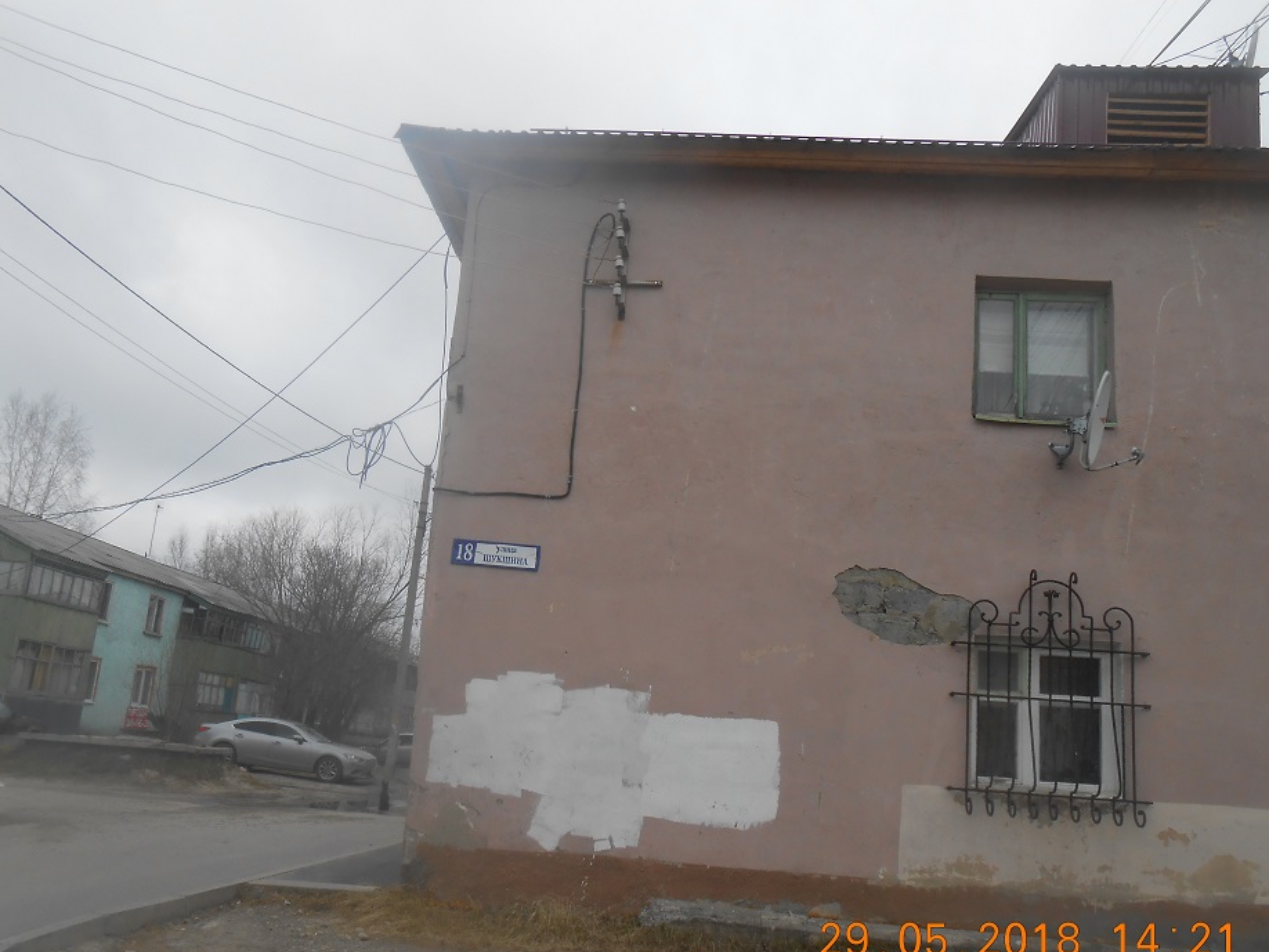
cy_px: 524
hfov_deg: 61.6
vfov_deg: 48.2
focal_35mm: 29
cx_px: 615
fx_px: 1063
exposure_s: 1/400
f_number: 3.5
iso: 80
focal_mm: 4.6
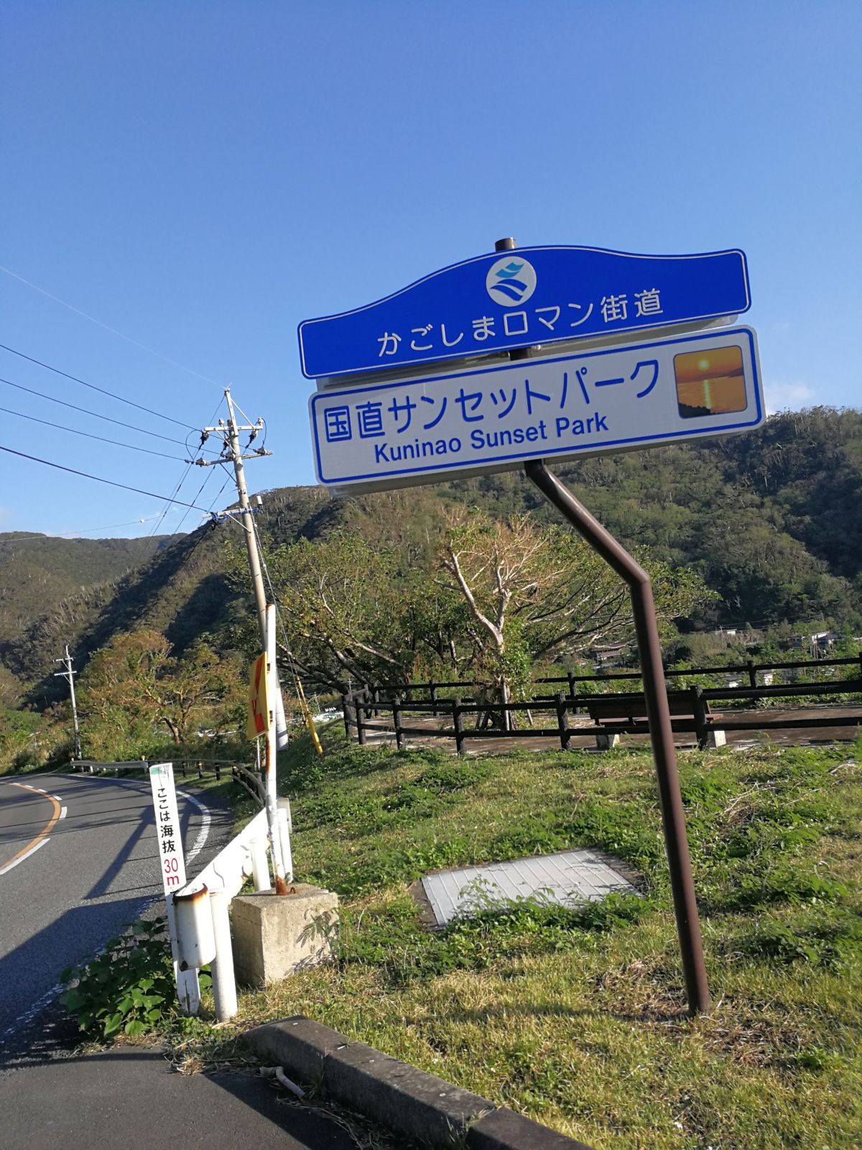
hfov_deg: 51.4
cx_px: 431
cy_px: 575
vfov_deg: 65.3
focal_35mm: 27
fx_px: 896
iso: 50
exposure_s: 1/766
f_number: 2.2
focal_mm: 3.95
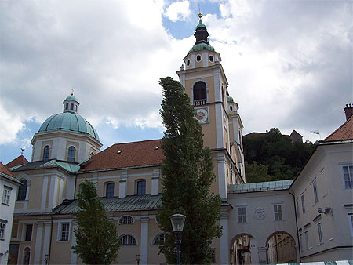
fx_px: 367
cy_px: 132
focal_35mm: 36
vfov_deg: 39.7
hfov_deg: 51.3
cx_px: 176
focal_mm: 6
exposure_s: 1/536
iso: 80
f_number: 4.8
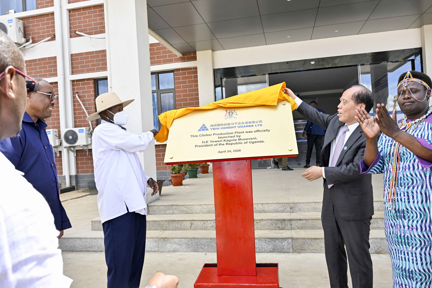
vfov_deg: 46.4
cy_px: 144
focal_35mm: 28
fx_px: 336
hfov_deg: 65.5
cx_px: 216
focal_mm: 28
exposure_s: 1/1250
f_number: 7.1
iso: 1100
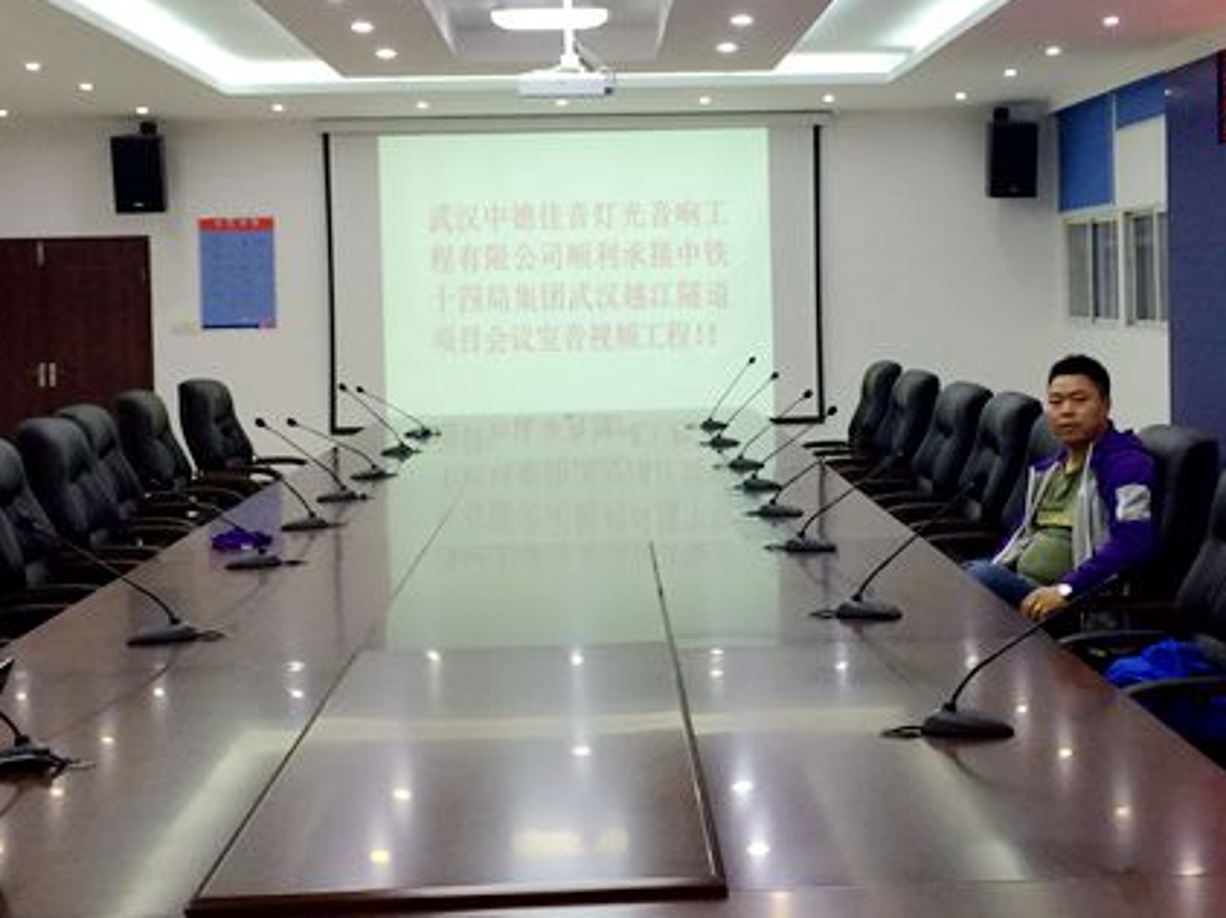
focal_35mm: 56
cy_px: 360
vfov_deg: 26.0
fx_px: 1982
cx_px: 705
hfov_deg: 34.3
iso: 40
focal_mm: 4.12
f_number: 2.2
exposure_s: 1/30
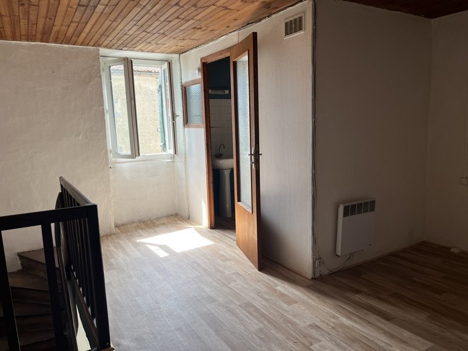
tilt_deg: -9.2
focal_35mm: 26
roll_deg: +1.6
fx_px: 352
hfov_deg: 67.3
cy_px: 176
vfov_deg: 53.1
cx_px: 234
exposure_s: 1/254
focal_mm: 5.1
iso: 40
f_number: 1.6
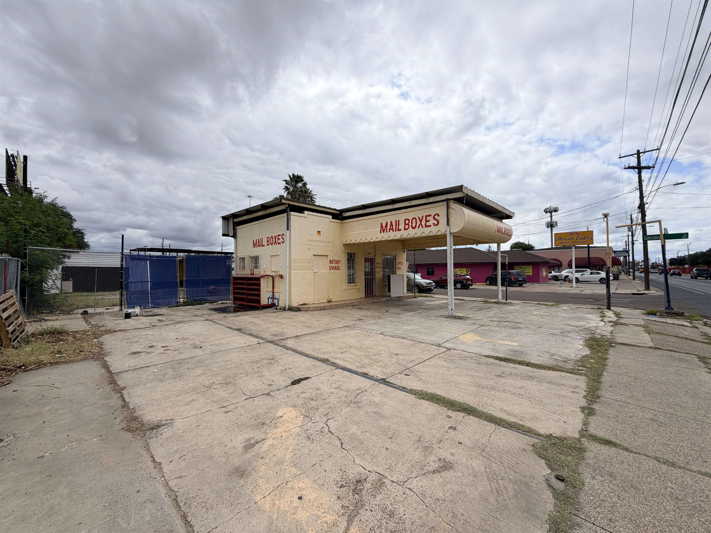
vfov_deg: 85.7
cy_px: 266
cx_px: 356
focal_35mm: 14
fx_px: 288
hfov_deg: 102.1
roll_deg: +0.8
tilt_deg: +0.3
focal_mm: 2.22
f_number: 2.2
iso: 20
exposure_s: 1/1339
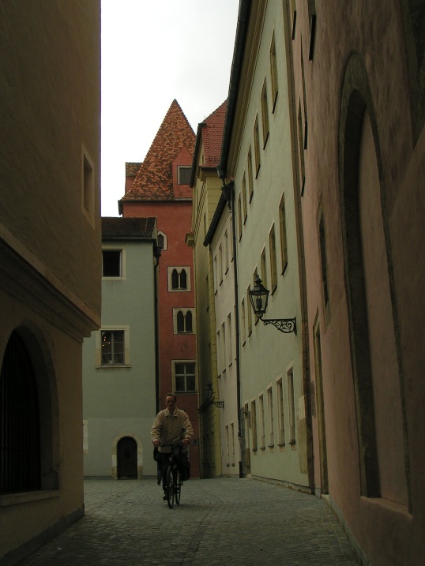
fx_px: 786
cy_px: 275
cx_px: 211
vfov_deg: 39.6
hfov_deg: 30.3
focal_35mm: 48
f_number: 5.6
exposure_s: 1/250
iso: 50
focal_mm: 6.6
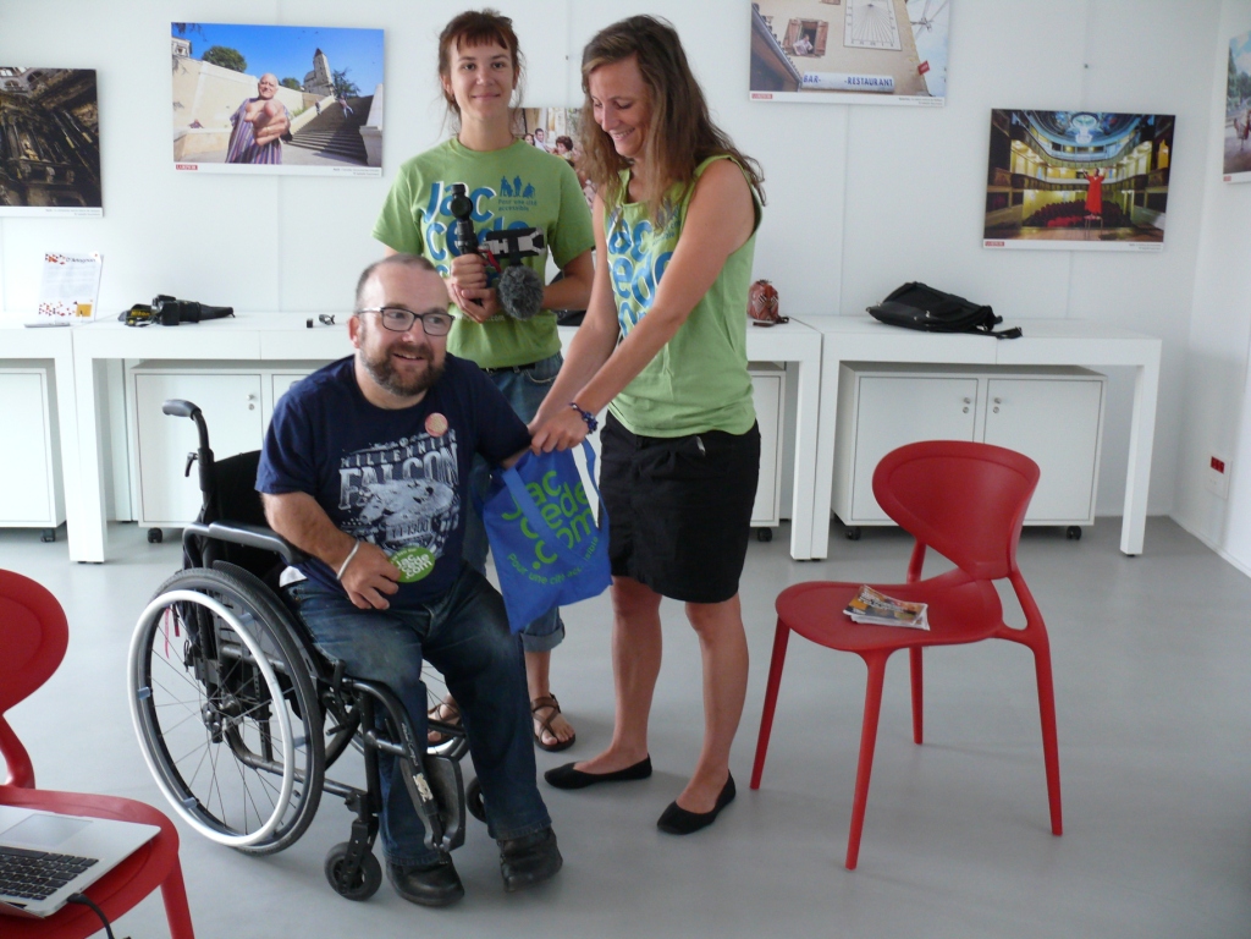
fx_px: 1265
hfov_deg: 52.6
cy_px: 470
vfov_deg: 40.7
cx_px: 626
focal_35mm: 35
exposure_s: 1/30
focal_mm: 7.4
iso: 200
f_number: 2.8
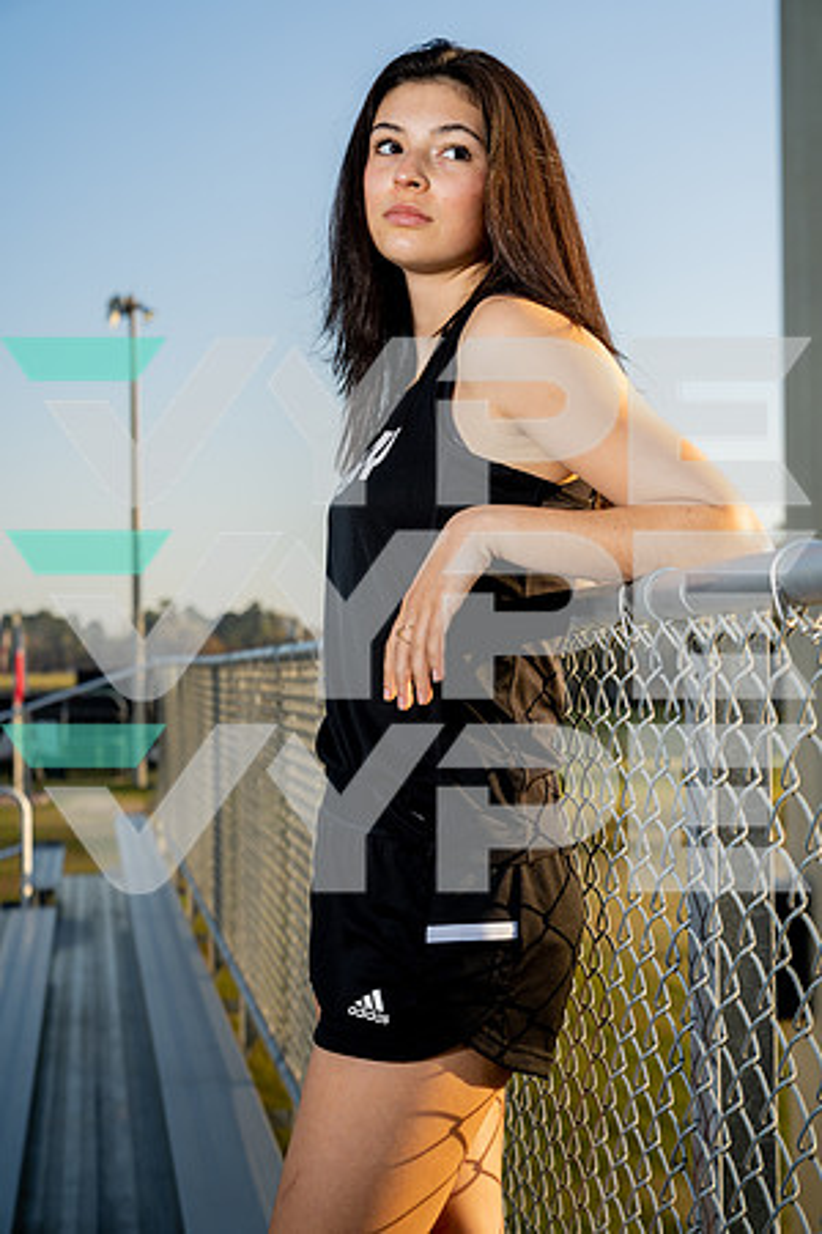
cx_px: 411
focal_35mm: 56
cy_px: 617
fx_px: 1918
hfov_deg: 24.2
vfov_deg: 35.6
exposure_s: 1/250
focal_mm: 56
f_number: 4.5
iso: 100
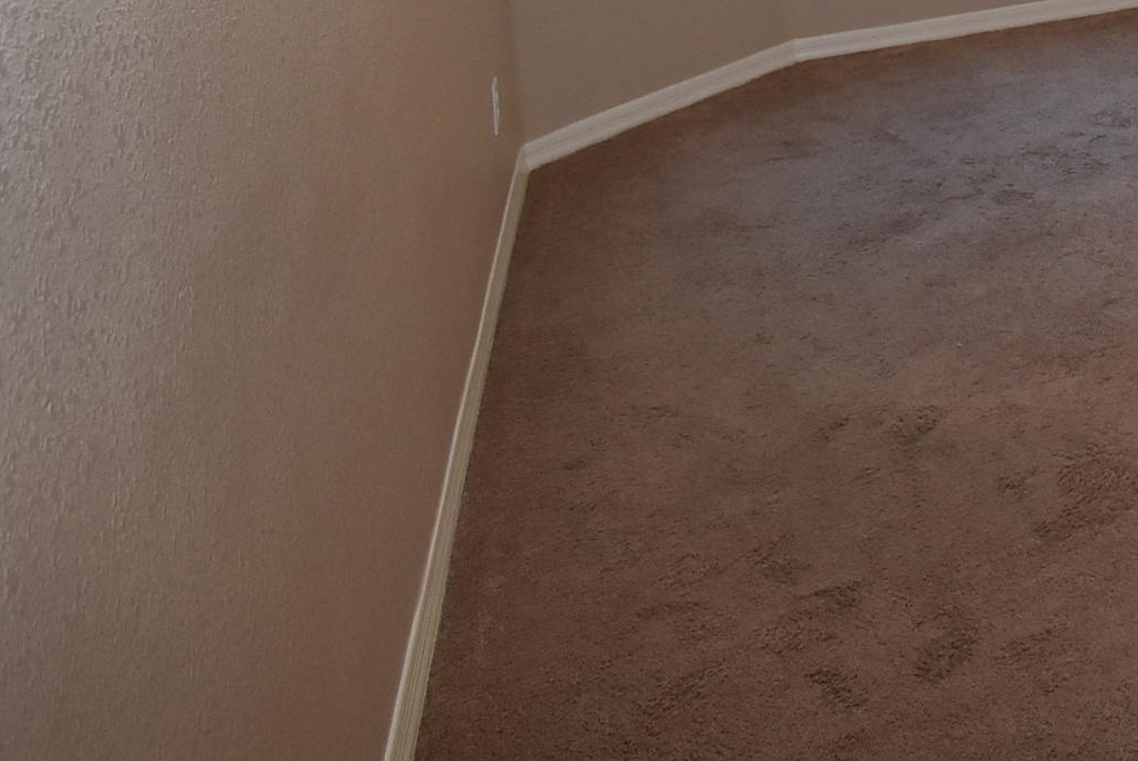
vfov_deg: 24.6
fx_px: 1392
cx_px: 1487
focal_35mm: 44
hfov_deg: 32.8
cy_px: -343
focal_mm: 10
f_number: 5.6
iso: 800
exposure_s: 1/125
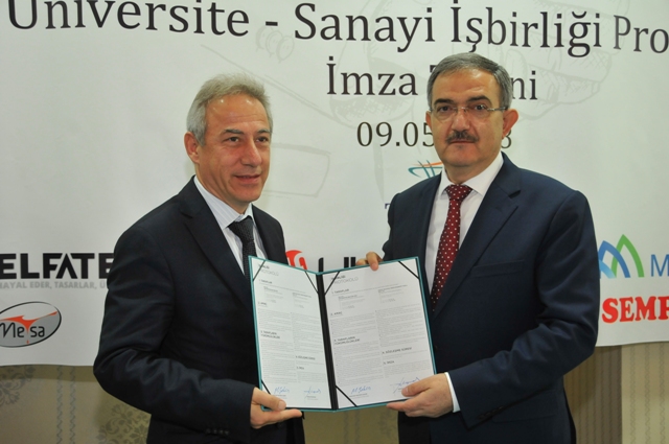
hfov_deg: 49.6
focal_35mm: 39
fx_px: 724
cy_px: 222
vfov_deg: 34.1
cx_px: 334
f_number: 4
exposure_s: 1/60
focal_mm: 26
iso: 800
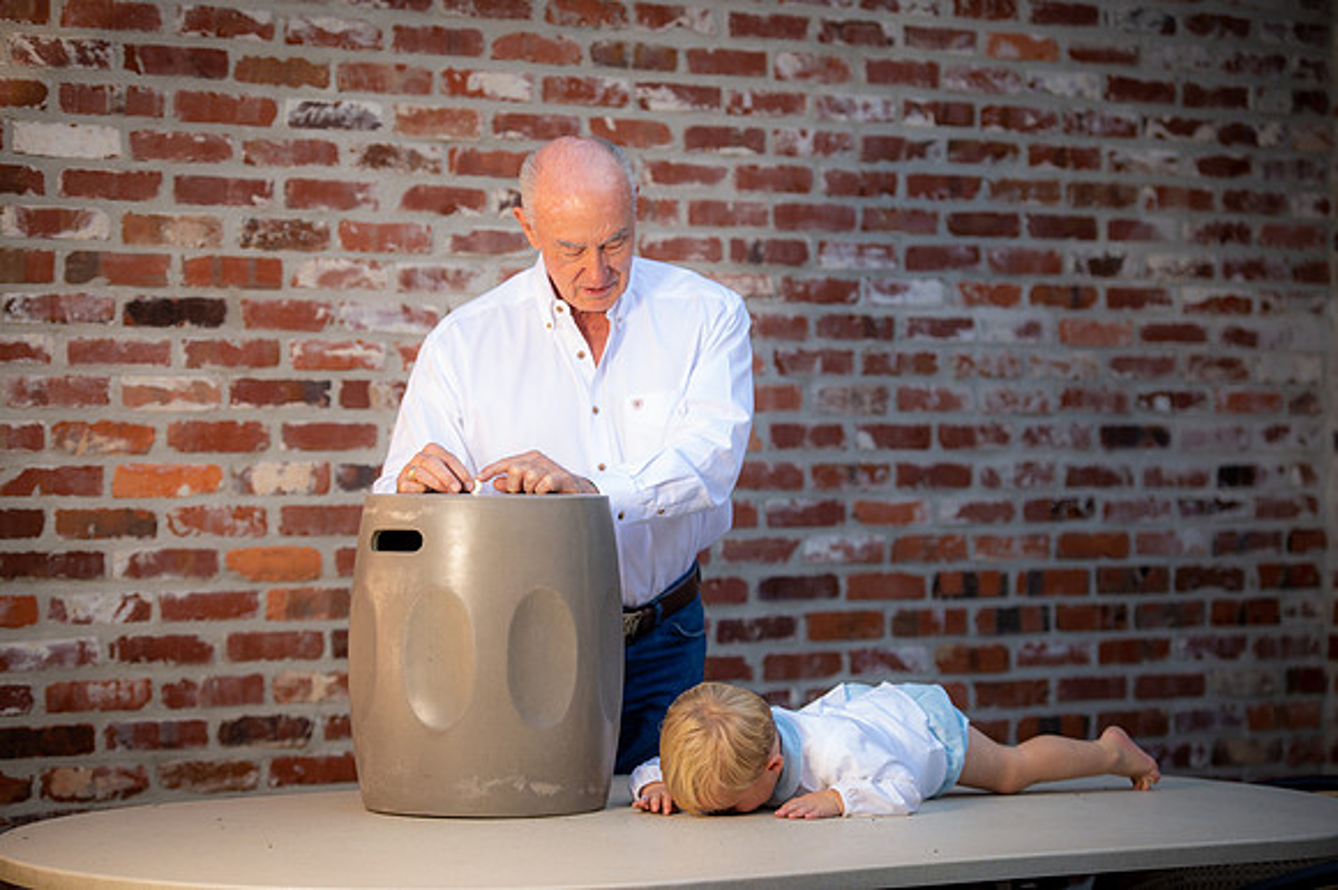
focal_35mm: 105
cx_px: 669
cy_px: 445
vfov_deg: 13.0
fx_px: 3900
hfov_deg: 19.5
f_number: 2.8
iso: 64
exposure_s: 1/160
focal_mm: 105
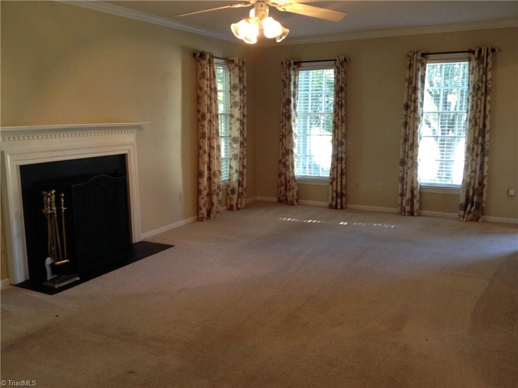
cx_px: 259
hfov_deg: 52.6
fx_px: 524
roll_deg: +0.8
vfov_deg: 40.7
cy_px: 194
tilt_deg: -11.0
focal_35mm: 35
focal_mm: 4.28
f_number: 2.4
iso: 100
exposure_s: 1/20
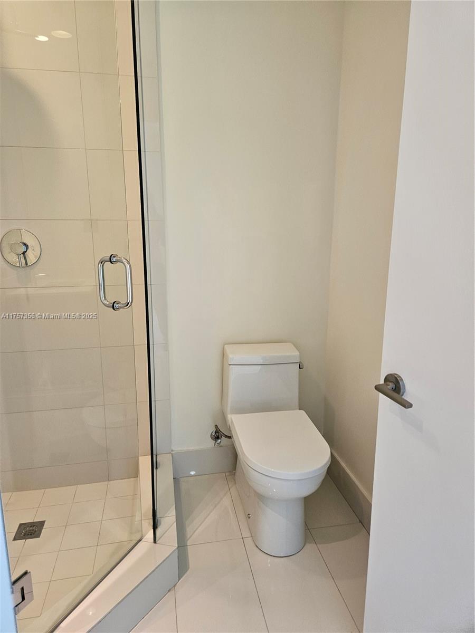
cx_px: 238
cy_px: 316
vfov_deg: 73.9
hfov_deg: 58.9
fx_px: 421
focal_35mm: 23
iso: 400
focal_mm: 5.4
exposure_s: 1/120
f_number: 1.8
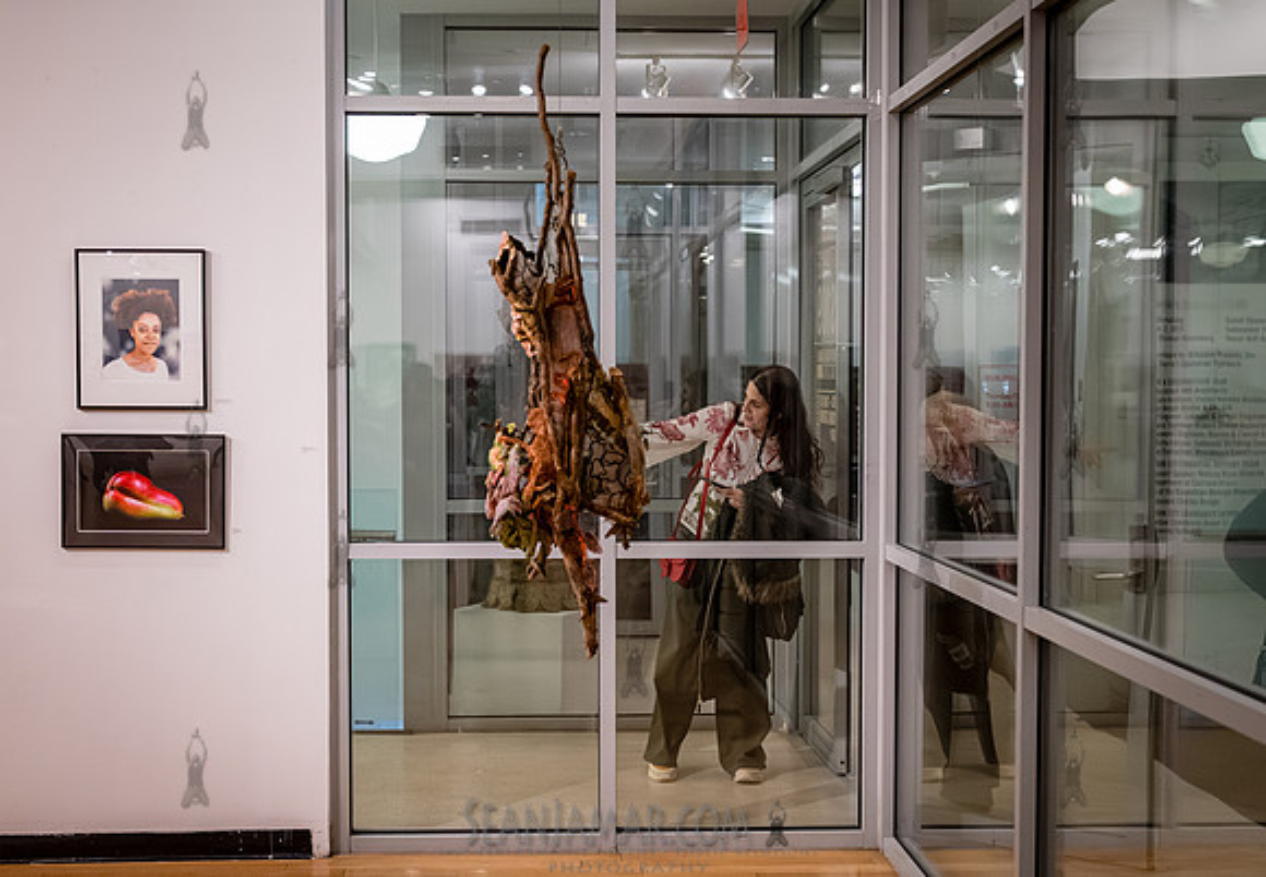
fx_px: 1863
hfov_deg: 37.5
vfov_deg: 26.5
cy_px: 478
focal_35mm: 52
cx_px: 591
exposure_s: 1/640
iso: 8000
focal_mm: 46
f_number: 3.5
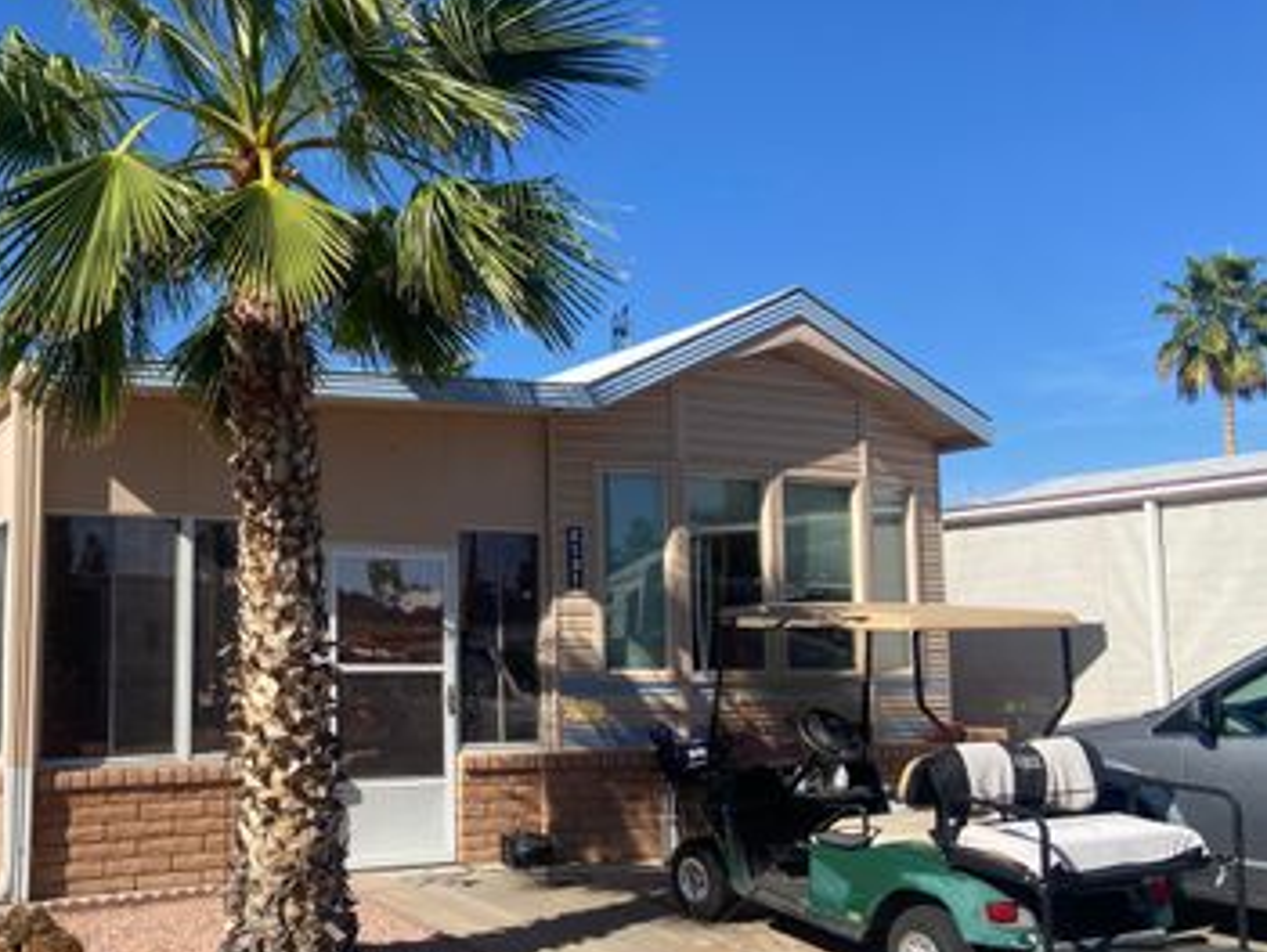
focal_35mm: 37
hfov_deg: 48.7
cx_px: 368
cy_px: 499
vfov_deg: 38.7
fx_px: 1356
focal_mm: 4.25
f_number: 1.8
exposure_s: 1/3040
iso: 32
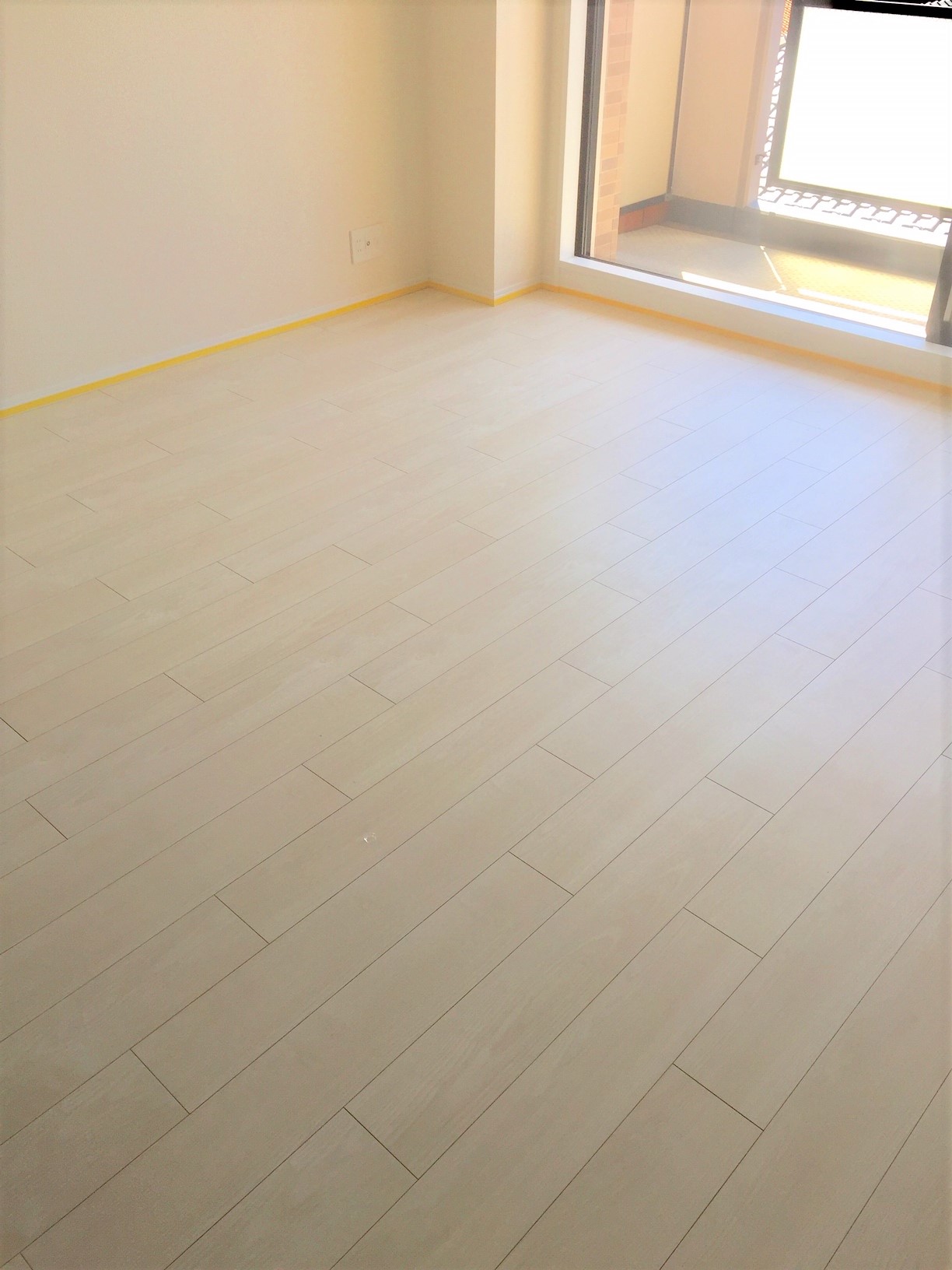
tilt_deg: -33.8
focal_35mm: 29
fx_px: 1063
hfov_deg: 48.2
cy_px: 635
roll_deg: +0.0
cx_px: 476
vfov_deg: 61.7
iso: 32
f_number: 2.2
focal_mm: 4.15
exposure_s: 1/359
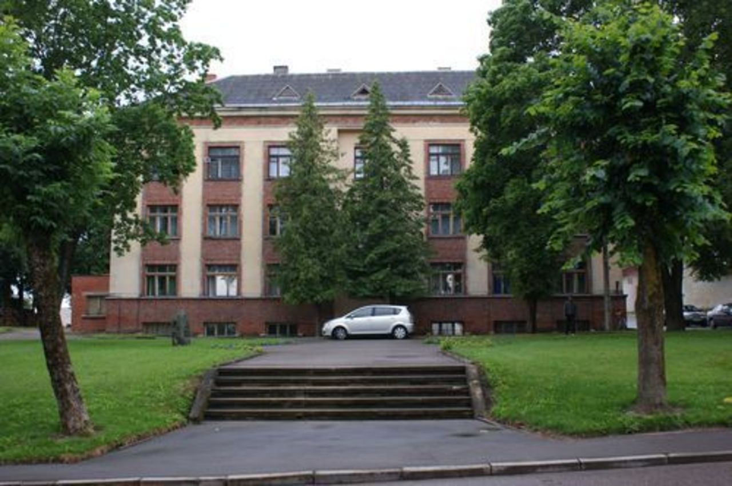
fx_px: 731
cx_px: 366
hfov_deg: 53.2
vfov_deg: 36.8
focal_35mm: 36
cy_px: 243
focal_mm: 24
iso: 100
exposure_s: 1/40
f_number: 4.5
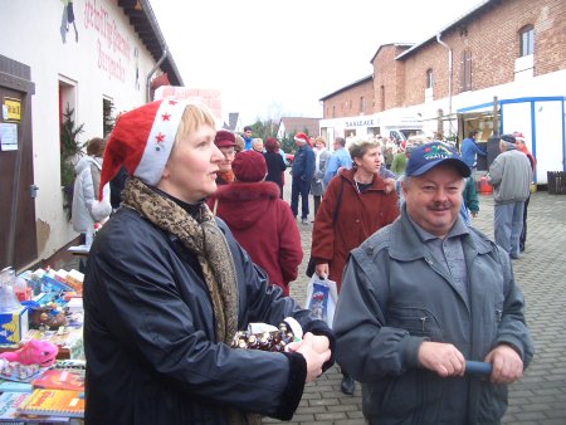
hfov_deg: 52.6
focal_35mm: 35
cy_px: 212
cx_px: 283
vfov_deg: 40.7
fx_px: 573
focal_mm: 5.8
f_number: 2.6
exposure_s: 1/50
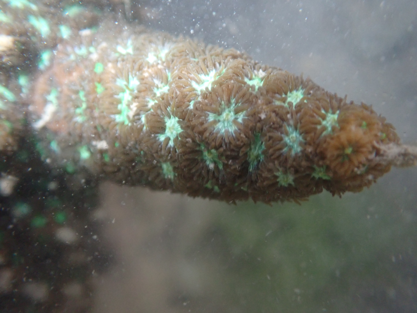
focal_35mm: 30
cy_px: 156
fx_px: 361
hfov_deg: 60.0
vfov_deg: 46.8
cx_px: 208
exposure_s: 1/30
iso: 800
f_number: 6.3
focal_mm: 5.4
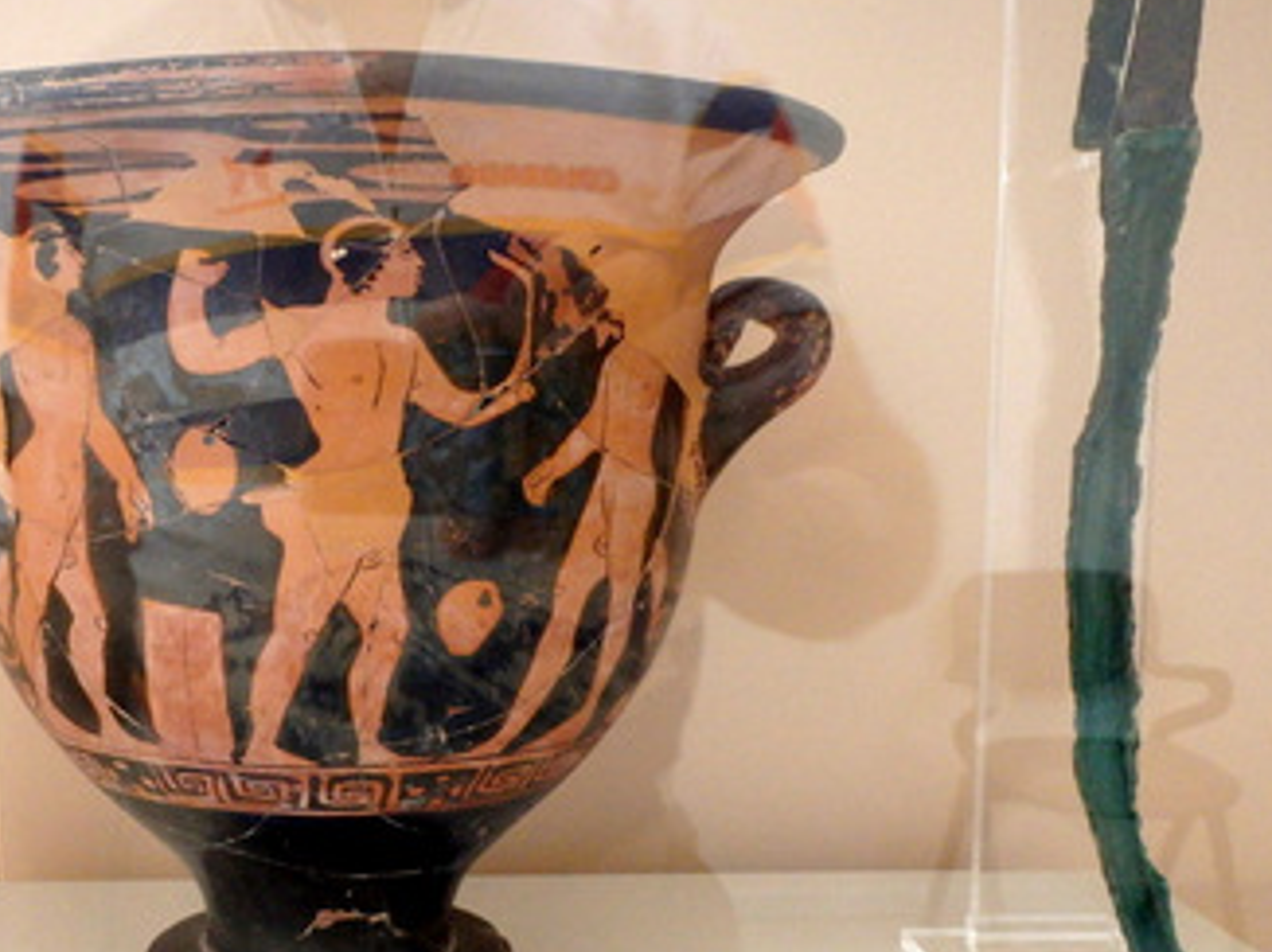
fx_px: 1579
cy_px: 638
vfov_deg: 33.3
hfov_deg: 42.9
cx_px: 363
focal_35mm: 43
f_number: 3.9
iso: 500
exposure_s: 1/30
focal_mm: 5
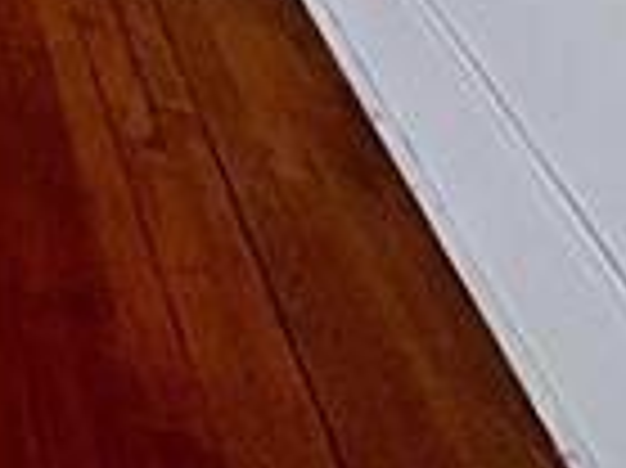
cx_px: -842
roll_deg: +0.2
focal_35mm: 75
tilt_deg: -9.2
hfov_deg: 15.4
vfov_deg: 12.8
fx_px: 1355
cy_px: -770
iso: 125
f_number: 1.8
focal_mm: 1.57
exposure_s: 1/99
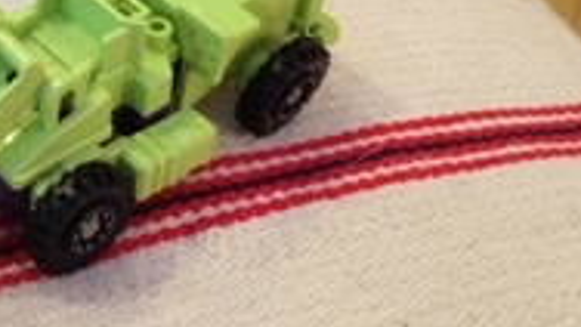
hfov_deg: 27.8
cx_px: 49
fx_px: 1125
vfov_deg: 16.5
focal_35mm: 73
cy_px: 108
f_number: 2.4
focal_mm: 4.28
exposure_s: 1/20
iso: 200
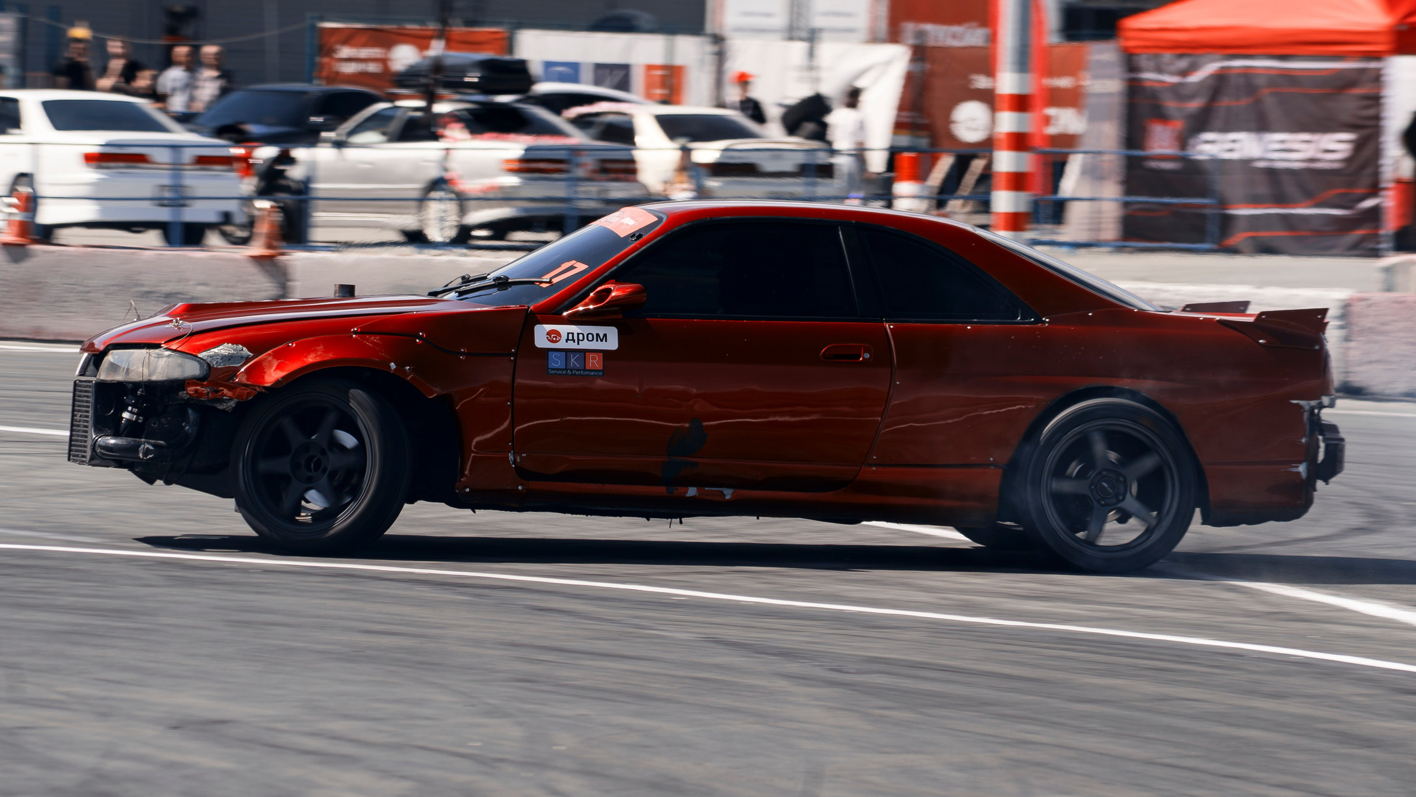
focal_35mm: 303
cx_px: 657
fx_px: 11385
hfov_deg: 7.1
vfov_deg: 4.0
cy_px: 320
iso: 100
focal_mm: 180
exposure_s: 1/125
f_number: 11
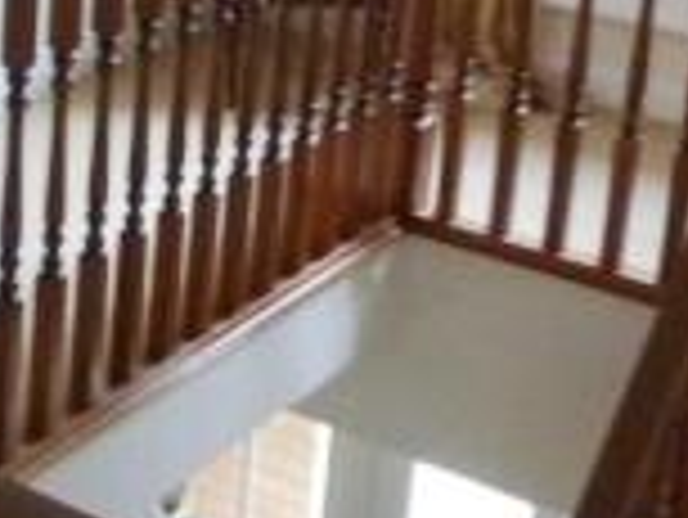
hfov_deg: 19.8
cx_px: -56
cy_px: -29
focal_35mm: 95
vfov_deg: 15.2
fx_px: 1890
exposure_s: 1/15
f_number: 3.3
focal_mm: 4.1
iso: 400
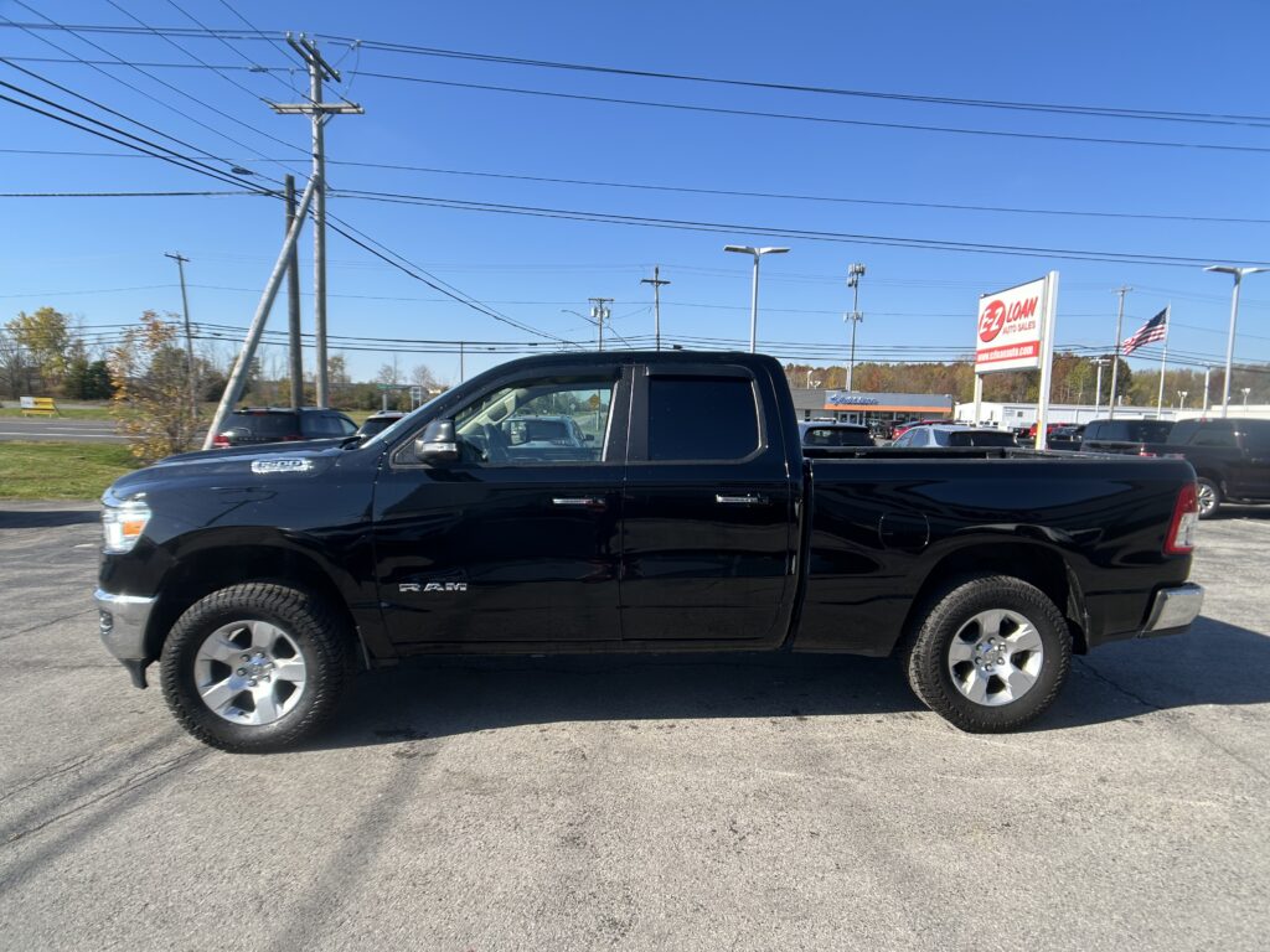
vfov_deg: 53.1
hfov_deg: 67.3
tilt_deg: -4.9
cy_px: 476
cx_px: 635
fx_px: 954
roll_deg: -1.4
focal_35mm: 26
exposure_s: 1/2695
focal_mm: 5.7
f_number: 1.5
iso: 50
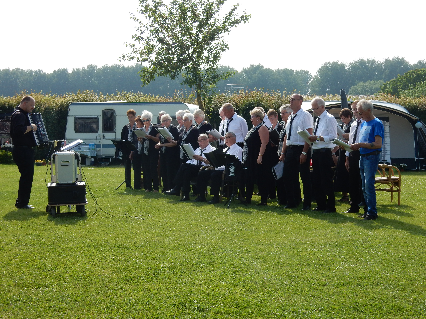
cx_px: 213
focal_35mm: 60
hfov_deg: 32.2
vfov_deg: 24.4
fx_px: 738
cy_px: 160
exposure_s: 1/640
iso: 125
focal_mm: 10.7
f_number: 4.5
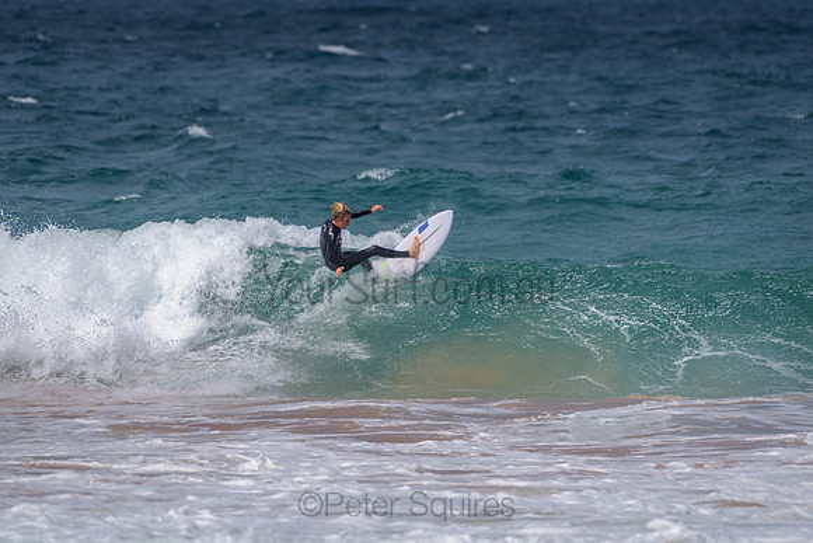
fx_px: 13854
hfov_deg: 3.4
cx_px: 395
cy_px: 229
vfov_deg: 2.2
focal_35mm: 613
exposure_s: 1/2000
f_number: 5.6
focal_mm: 500
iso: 72
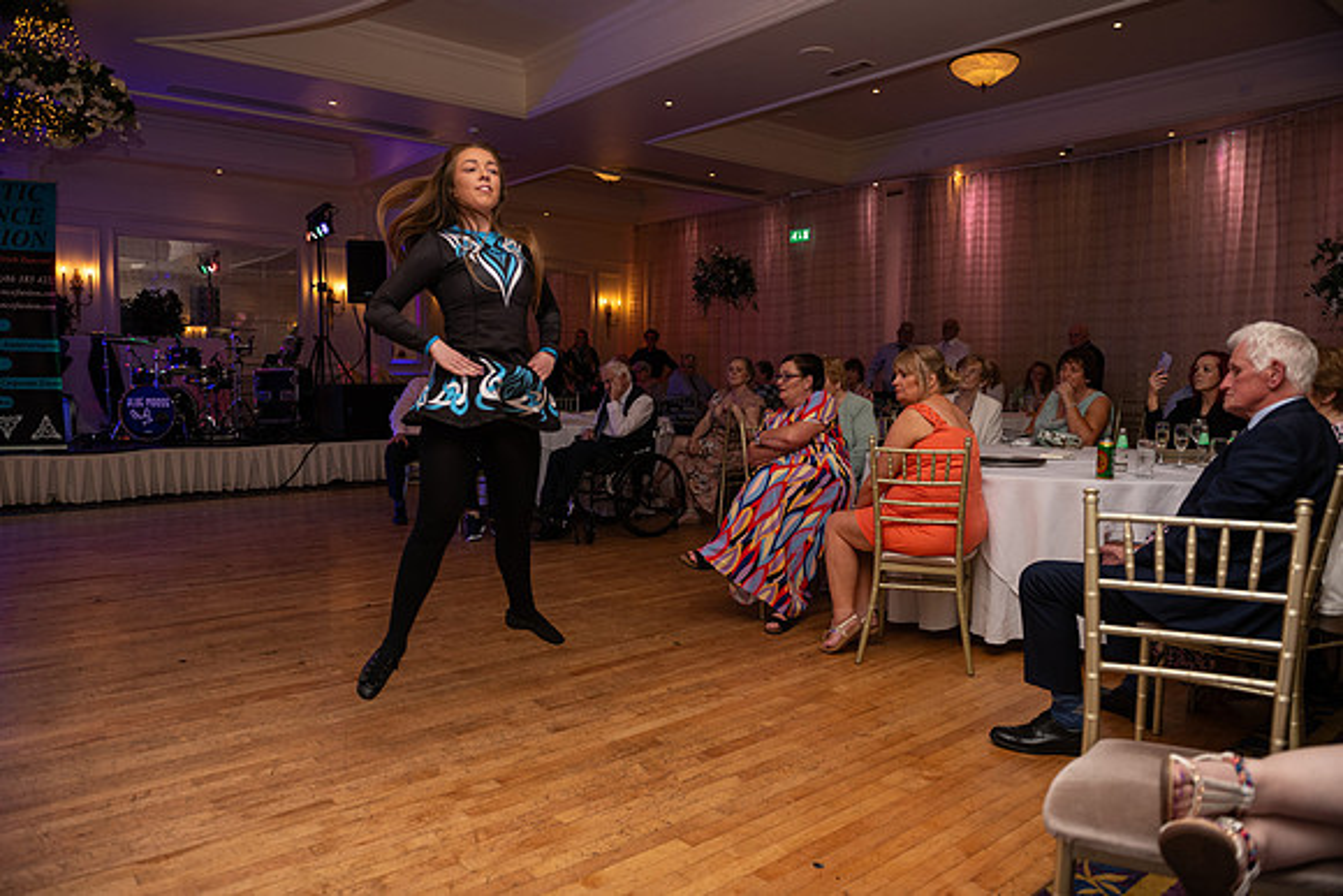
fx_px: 896
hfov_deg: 73.7
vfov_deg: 53.2
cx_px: 672
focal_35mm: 24
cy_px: 448
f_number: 3.5
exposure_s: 1/160
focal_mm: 24
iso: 500
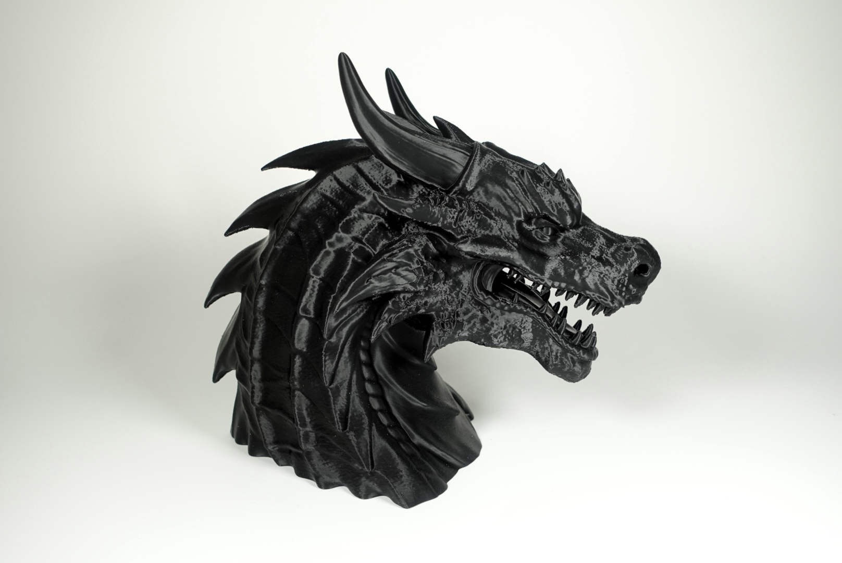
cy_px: 282
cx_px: 421
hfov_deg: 61.9
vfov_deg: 43.7
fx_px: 702
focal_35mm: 30
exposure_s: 1/80
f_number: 3.2
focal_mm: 11.81
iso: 125
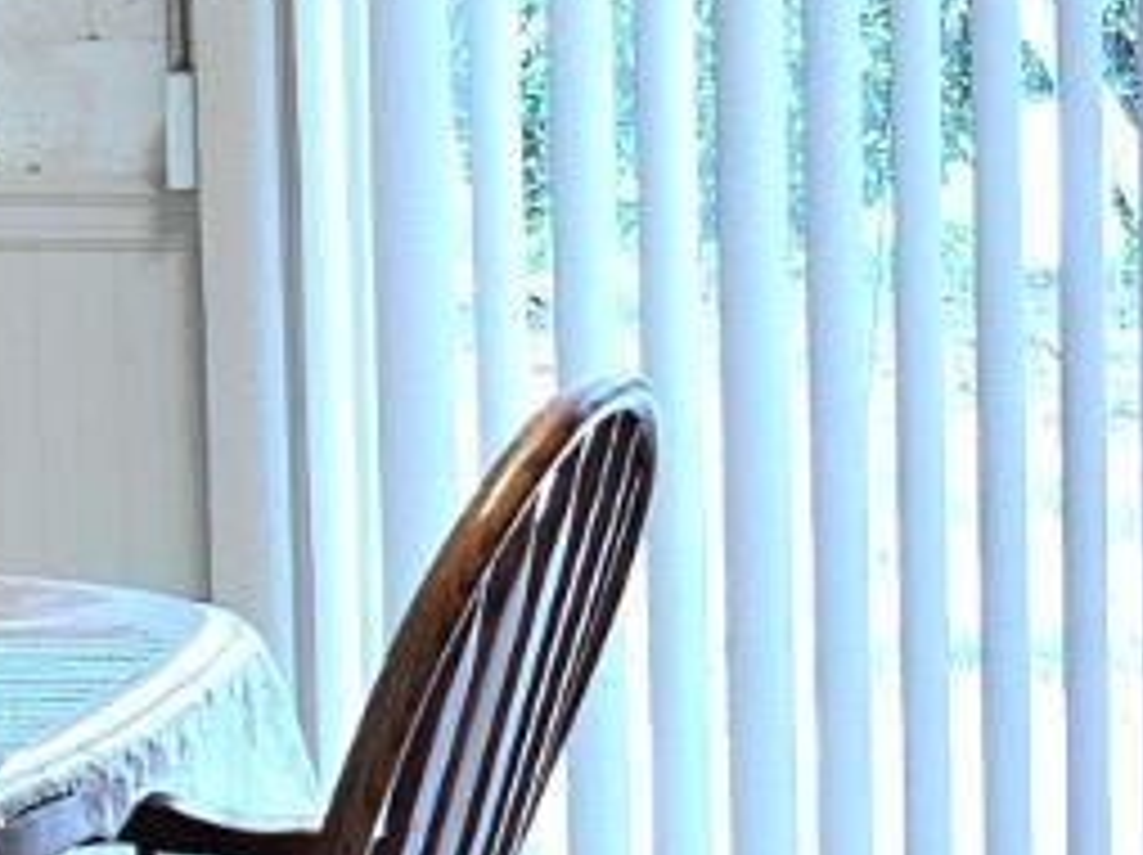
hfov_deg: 12.8
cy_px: 412
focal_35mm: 136
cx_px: 2228
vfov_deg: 10.9
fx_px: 4486
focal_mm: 6.3
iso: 160
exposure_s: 1/120
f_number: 1.7
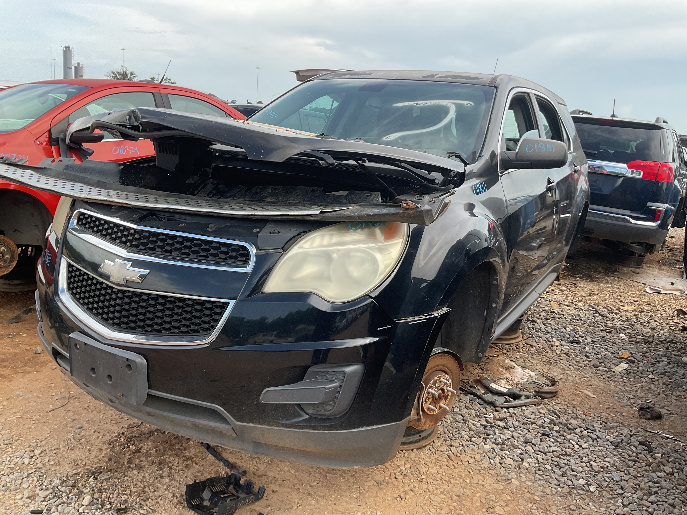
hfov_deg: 61.7
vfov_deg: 48.2
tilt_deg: -13.9
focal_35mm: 29
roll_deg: -4.2
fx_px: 576
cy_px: 258
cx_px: 344
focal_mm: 3
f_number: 1.8
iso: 16
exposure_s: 1/580
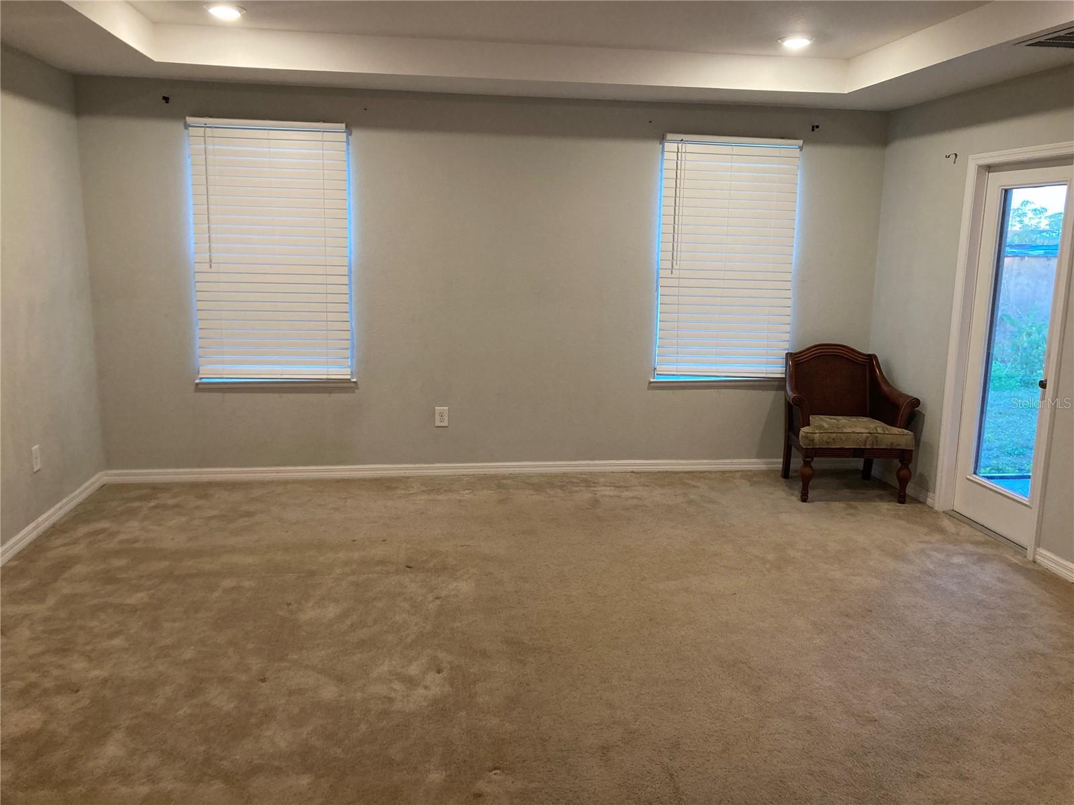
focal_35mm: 28
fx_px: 869
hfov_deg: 63.4
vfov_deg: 49.7
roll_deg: -1.1
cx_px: 537
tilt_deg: -8.8
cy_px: 402
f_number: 1.8
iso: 160
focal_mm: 3.99
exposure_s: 1/60
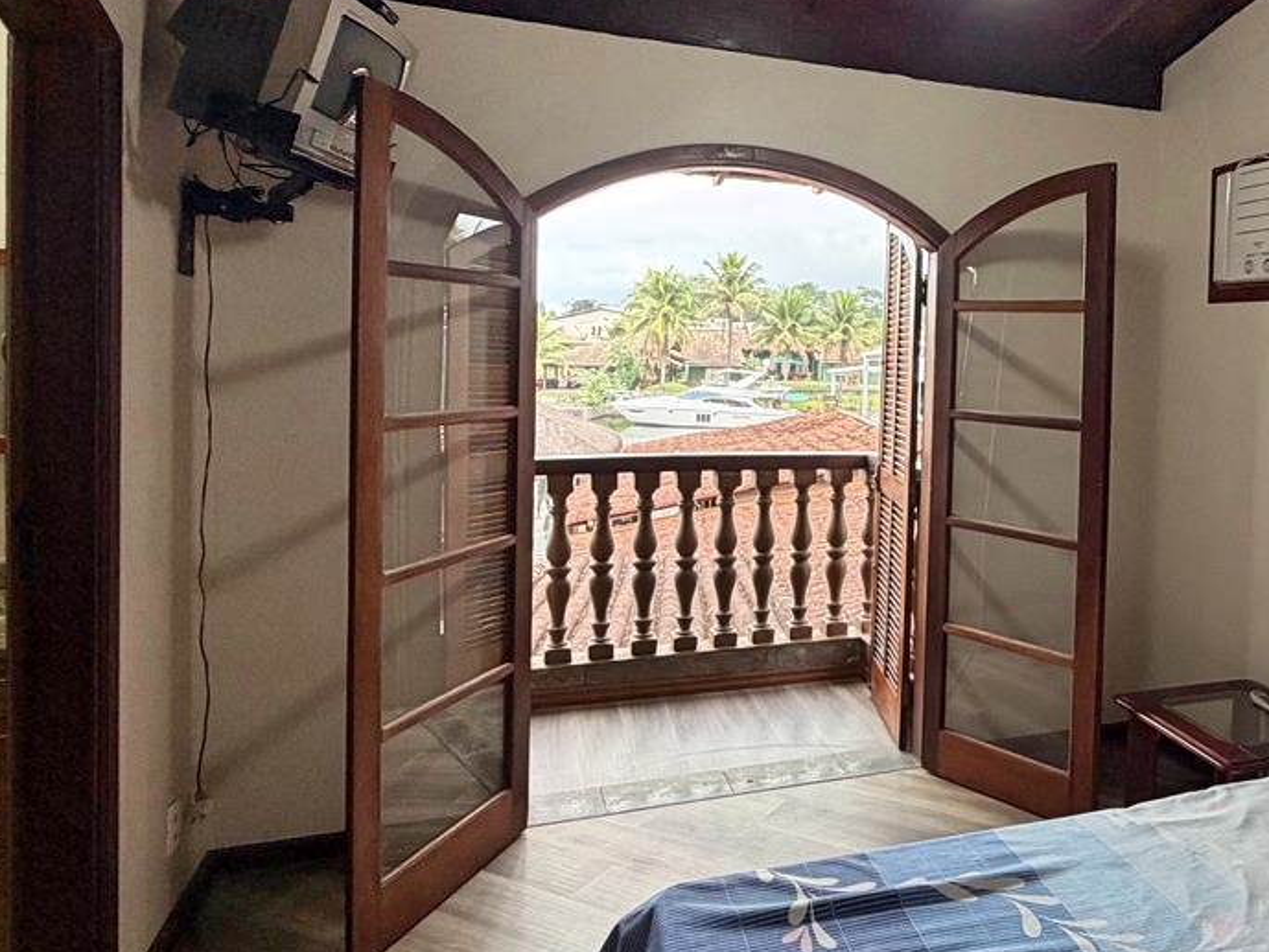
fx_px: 953
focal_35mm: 26
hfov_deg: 64.5
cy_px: 370
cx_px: 901
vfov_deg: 52.6
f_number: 2.2
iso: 200
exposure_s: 1/120
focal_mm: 2.22
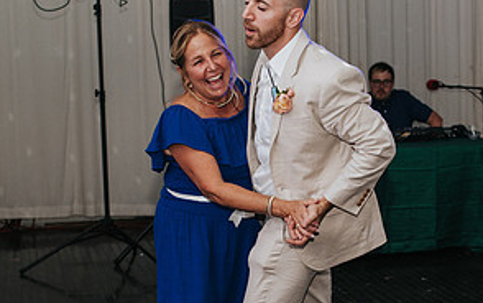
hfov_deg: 25.1
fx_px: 1080
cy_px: 234
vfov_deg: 15.8
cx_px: 300
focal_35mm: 82
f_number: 2.8
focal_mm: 35
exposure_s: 1/200
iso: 1000
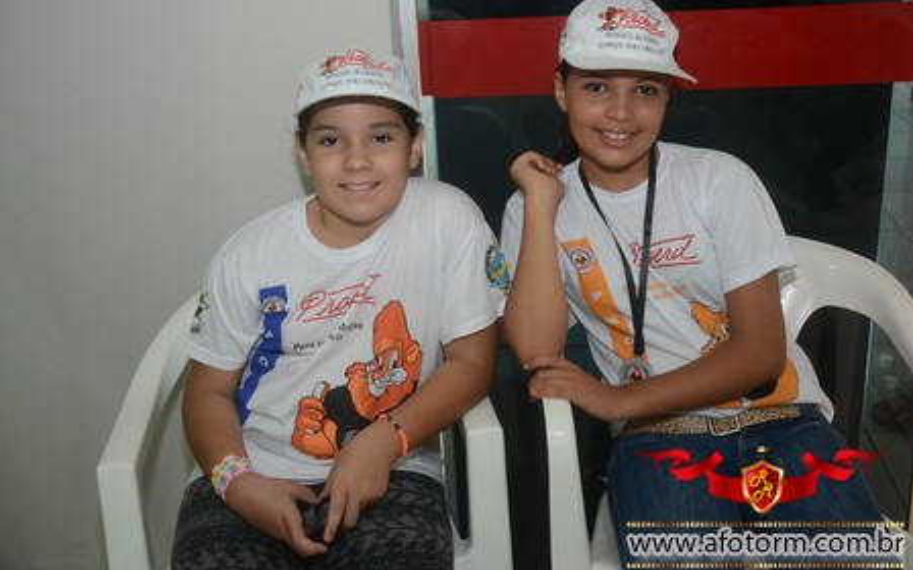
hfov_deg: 46.2
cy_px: 273
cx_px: 456
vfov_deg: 29.9
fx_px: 1070
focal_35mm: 43
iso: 1600
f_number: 4
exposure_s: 1/125
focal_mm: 28
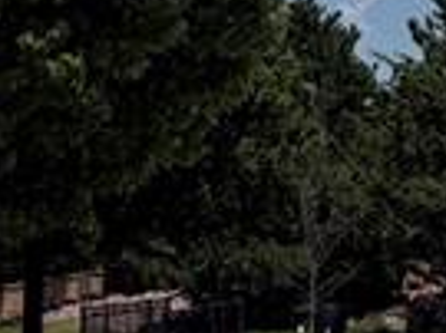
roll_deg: -2.5
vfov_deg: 8.1
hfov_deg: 9.1
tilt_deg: +0.7
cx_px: 1259
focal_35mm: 182
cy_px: 209
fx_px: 2343
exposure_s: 1/10309
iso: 80
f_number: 1.78
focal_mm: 6.76
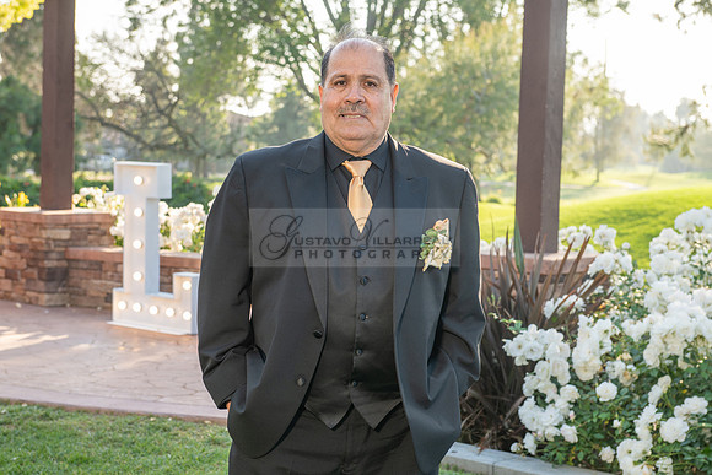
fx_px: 1385
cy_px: 238
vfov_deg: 19.5
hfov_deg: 28.8
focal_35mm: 70
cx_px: 356
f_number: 6.3
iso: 200
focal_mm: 70
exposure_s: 1/160
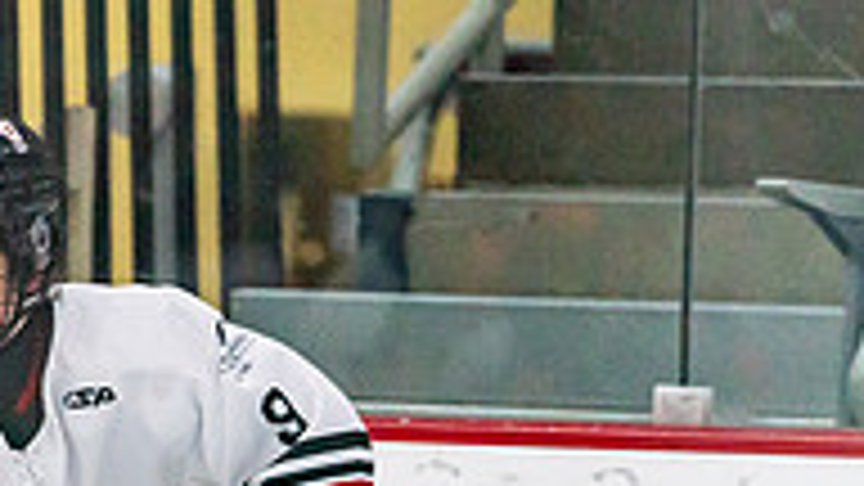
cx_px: -179
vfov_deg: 1.7
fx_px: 16220
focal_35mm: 708
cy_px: 821
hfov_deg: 3.0
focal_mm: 200
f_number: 2.8
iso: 3200
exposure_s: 1/1250
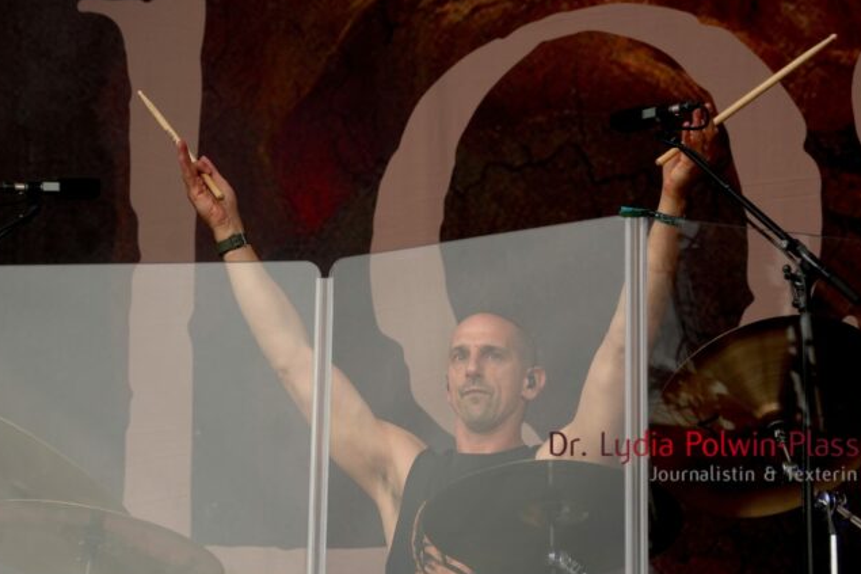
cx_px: 437
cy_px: 239
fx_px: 6374
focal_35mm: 267
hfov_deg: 7.7
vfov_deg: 5.2
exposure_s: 1/250
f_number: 5.6
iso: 500
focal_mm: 147
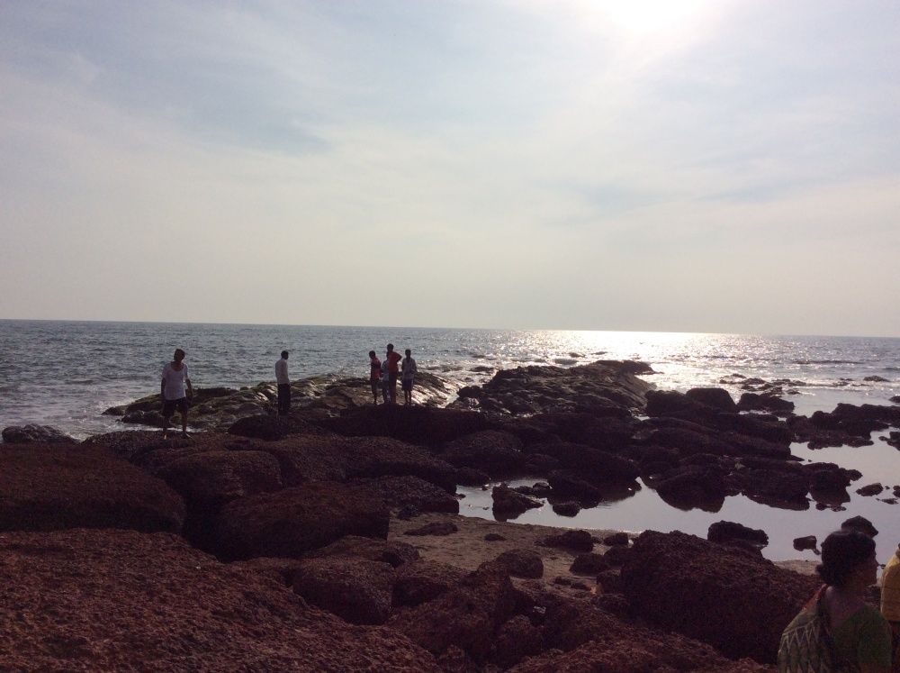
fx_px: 831
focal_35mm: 32
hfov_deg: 56.9
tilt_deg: +0.4
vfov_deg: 44.1
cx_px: 450
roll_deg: +0.3
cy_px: 336
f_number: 2.4
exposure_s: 1/7194
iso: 32
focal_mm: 3.3
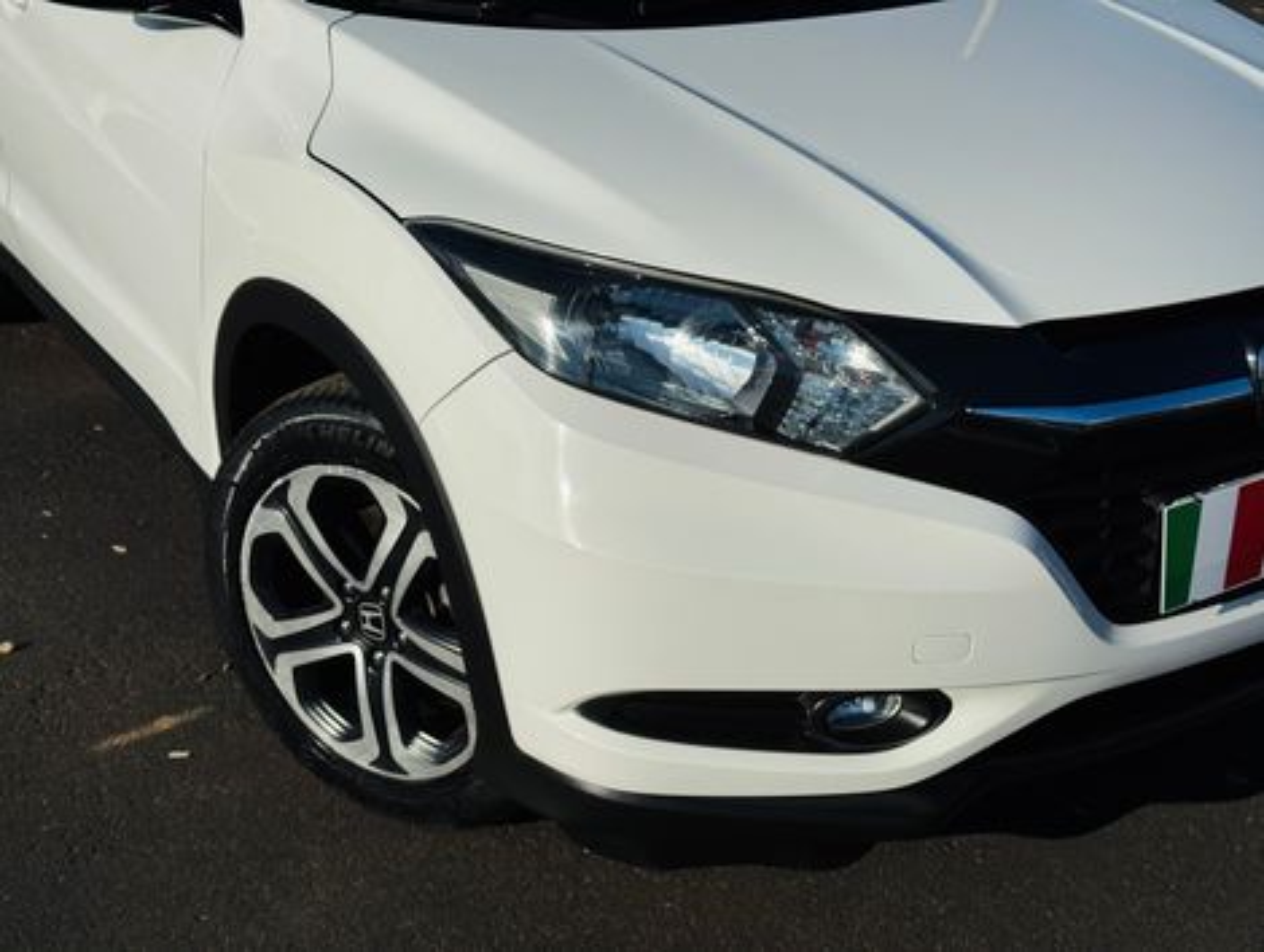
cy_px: 476
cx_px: 632
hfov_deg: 39.6
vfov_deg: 30.3
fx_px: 1755
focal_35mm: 48
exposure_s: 1/15385
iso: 50
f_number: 1.78
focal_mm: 6.76
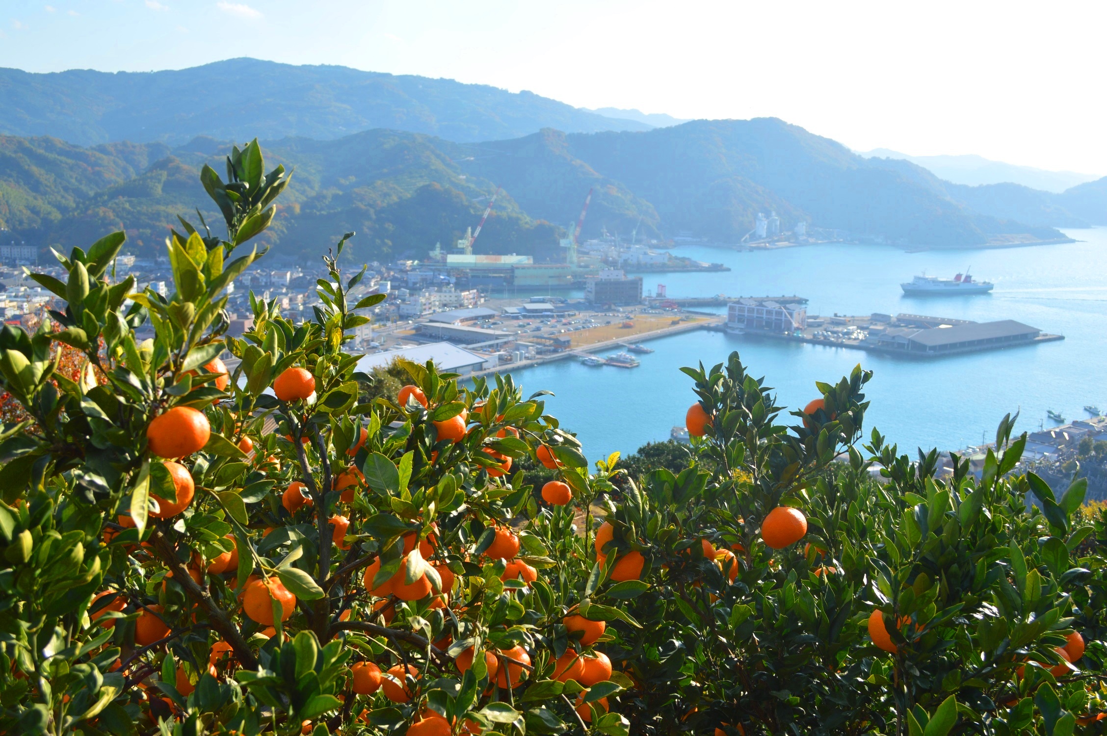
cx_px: 554
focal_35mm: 36
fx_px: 1106
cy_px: 368
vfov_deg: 36.8
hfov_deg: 53.2
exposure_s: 1/200
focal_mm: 24
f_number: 7.1
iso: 100
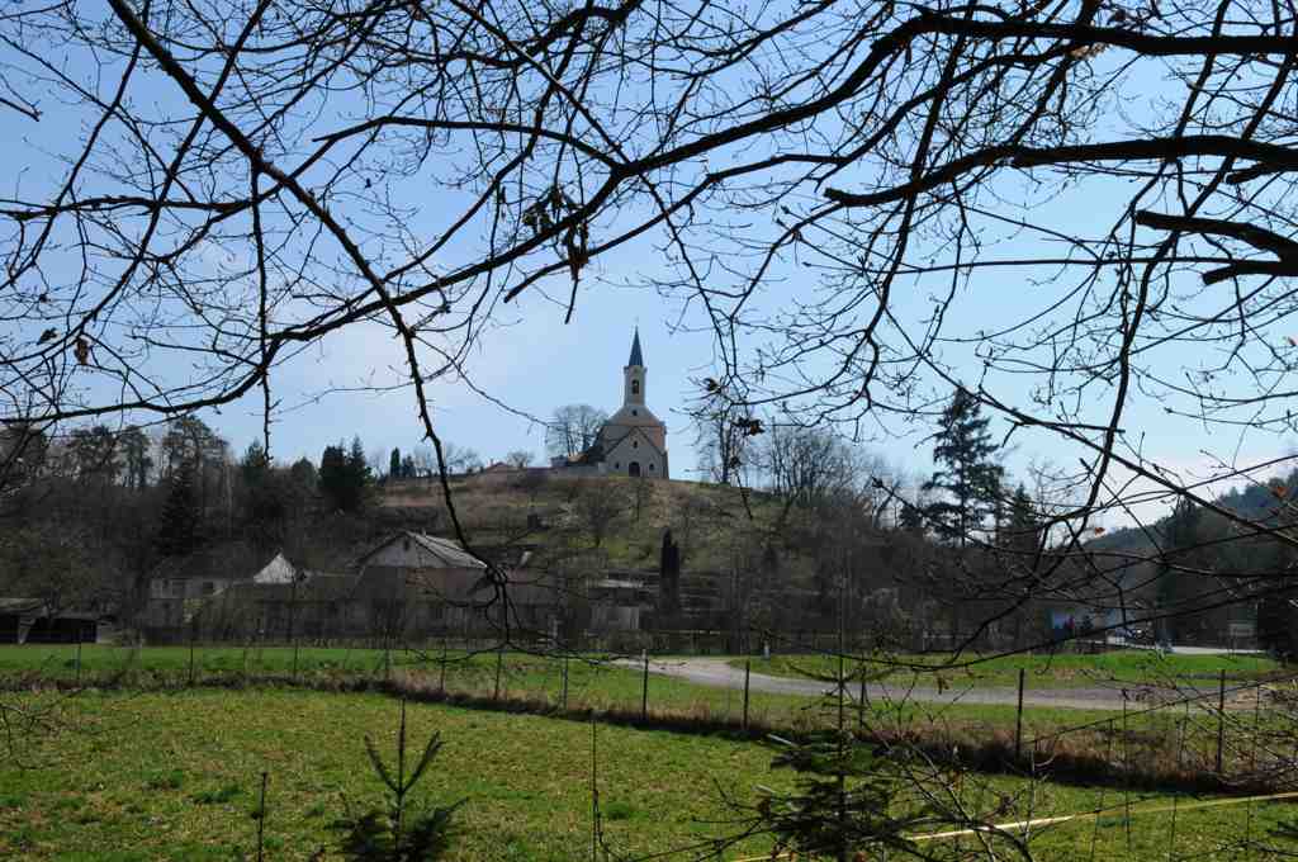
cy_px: 431
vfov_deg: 34.1
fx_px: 1404
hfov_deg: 49.6
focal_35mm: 39
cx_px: 649
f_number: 8
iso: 200
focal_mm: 26
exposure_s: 1/800
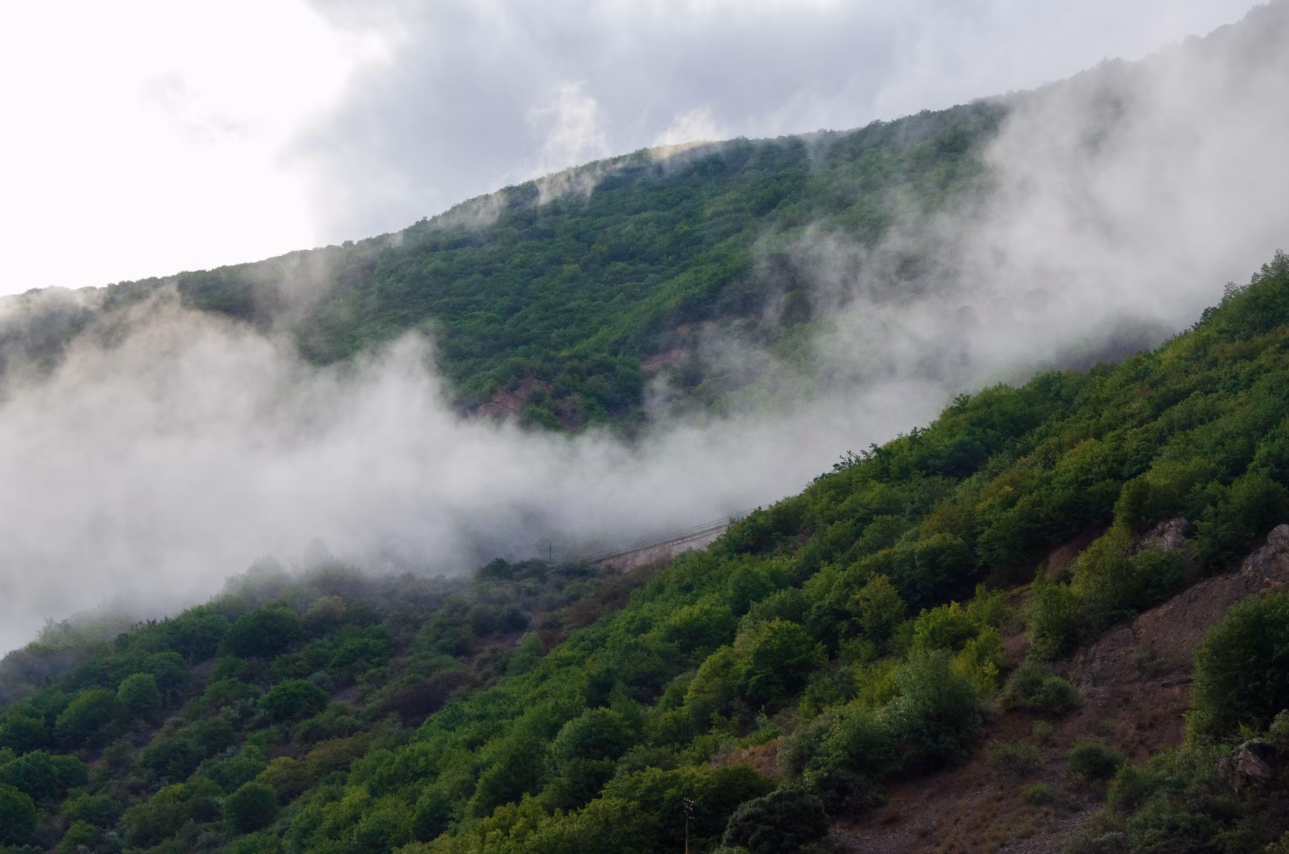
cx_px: 644
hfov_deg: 27.0
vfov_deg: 18.1
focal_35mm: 75
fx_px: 2680
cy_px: 427
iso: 1600
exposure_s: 1/640
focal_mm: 50
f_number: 13
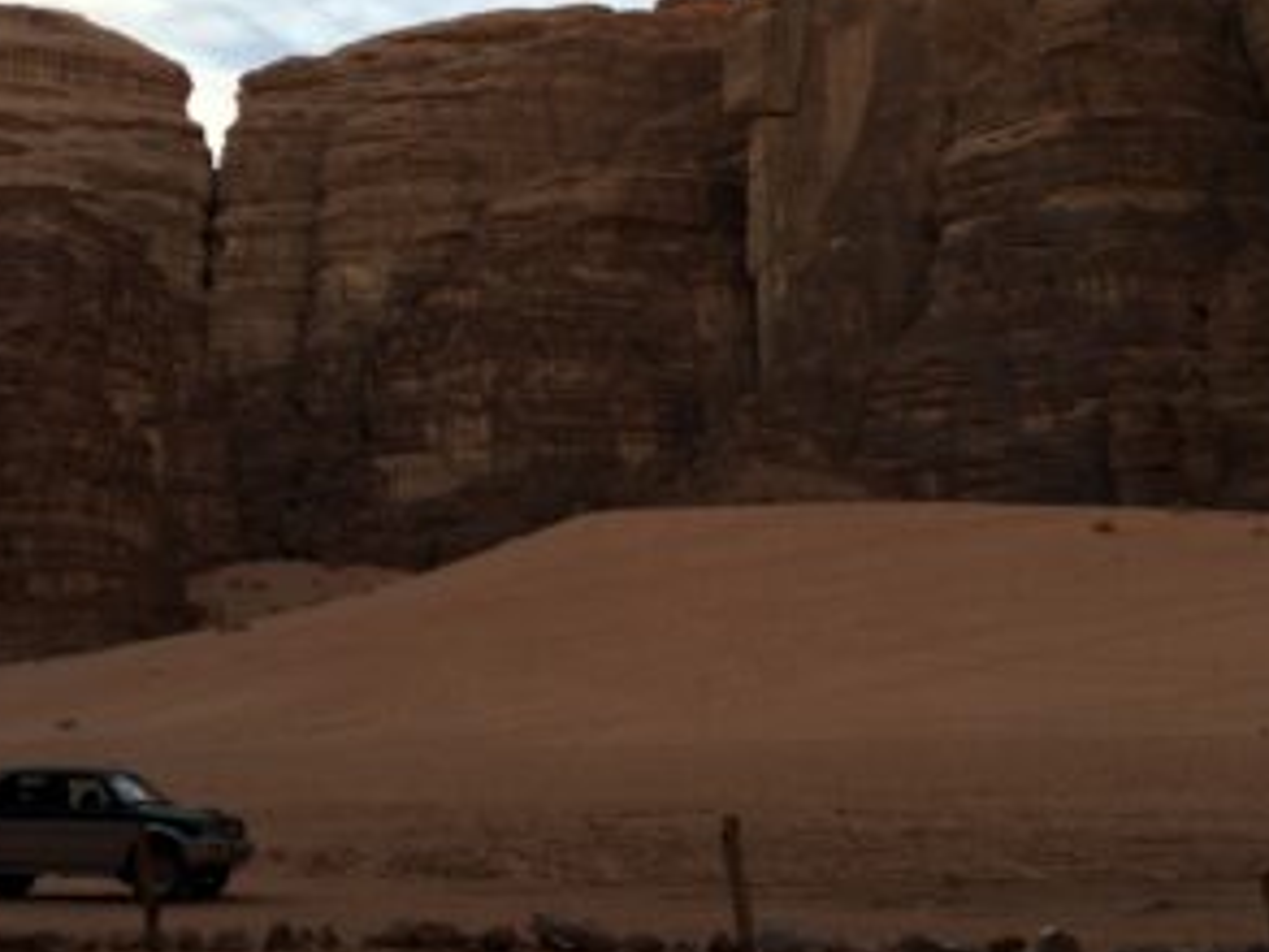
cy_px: 454
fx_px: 1504
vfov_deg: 35.2
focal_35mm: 41
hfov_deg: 45.2
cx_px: 450
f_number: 2.2
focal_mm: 4.12
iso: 32
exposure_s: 1/513
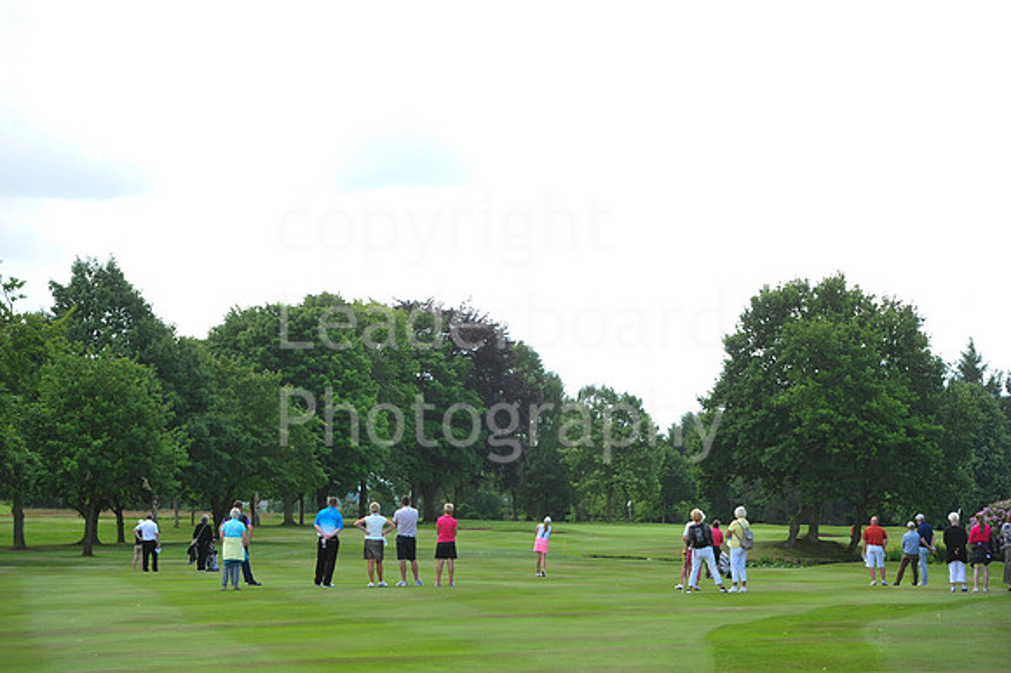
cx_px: 506
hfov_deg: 16.4
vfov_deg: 11.0
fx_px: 3508
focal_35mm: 125
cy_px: 336
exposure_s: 1/500
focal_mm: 125
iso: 320
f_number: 5.6
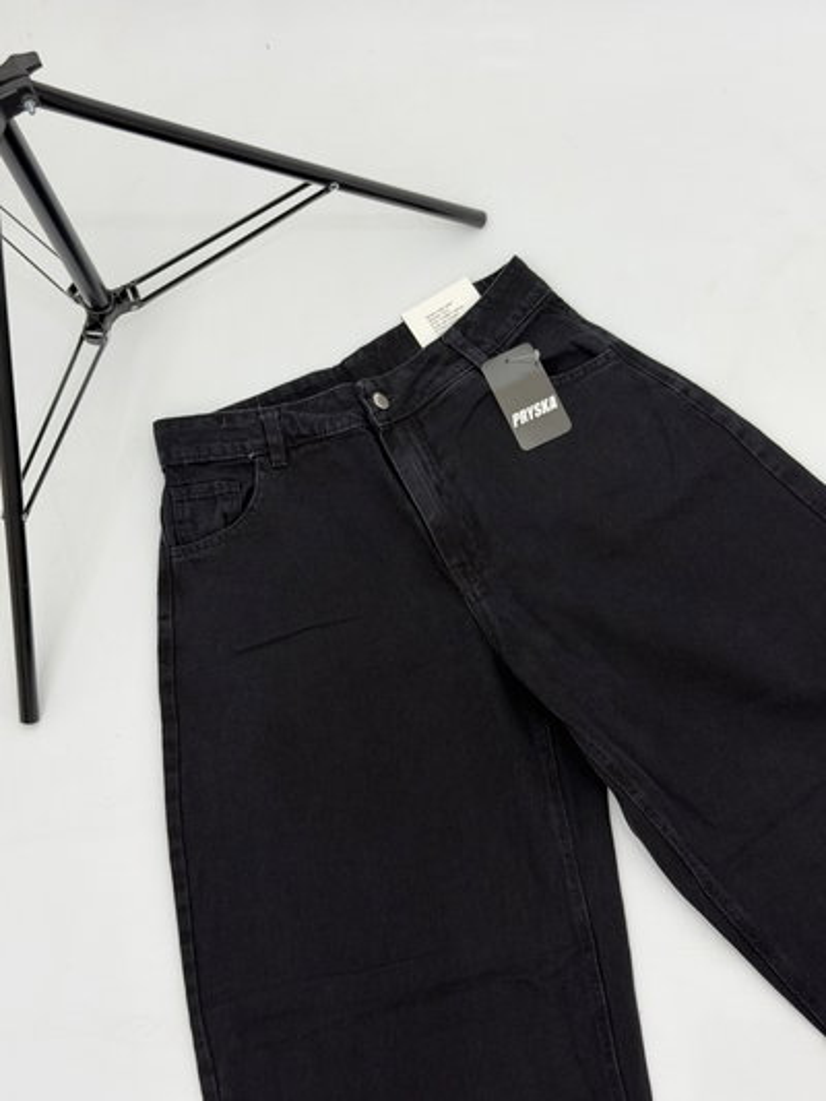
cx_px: 413
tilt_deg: -69.8
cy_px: 550
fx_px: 1527
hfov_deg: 30.3
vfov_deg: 39.6
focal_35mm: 48
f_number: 1.78
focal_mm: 6.76
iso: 80
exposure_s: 1/50
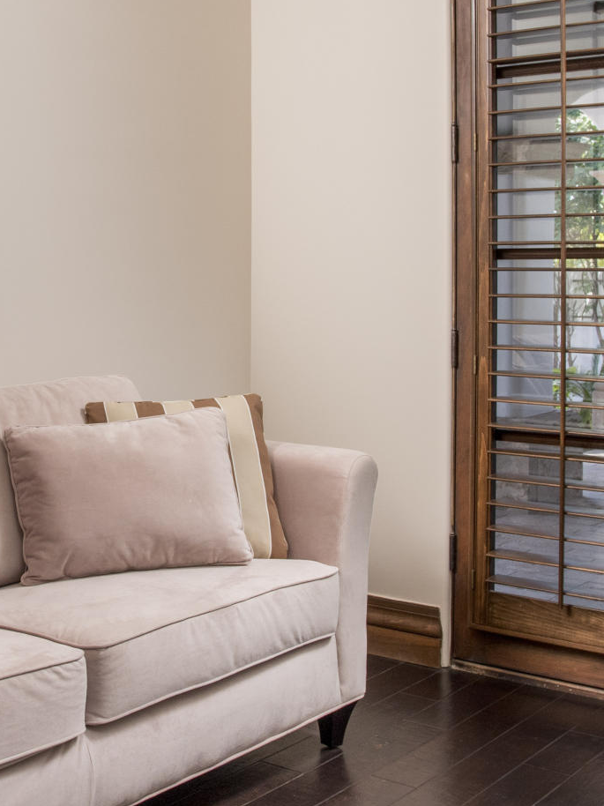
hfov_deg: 24.0
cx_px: 107
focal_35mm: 60
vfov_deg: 31.9
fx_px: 1397
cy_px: 265
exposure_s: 1/160
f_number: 7.1
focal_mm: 19
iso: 800
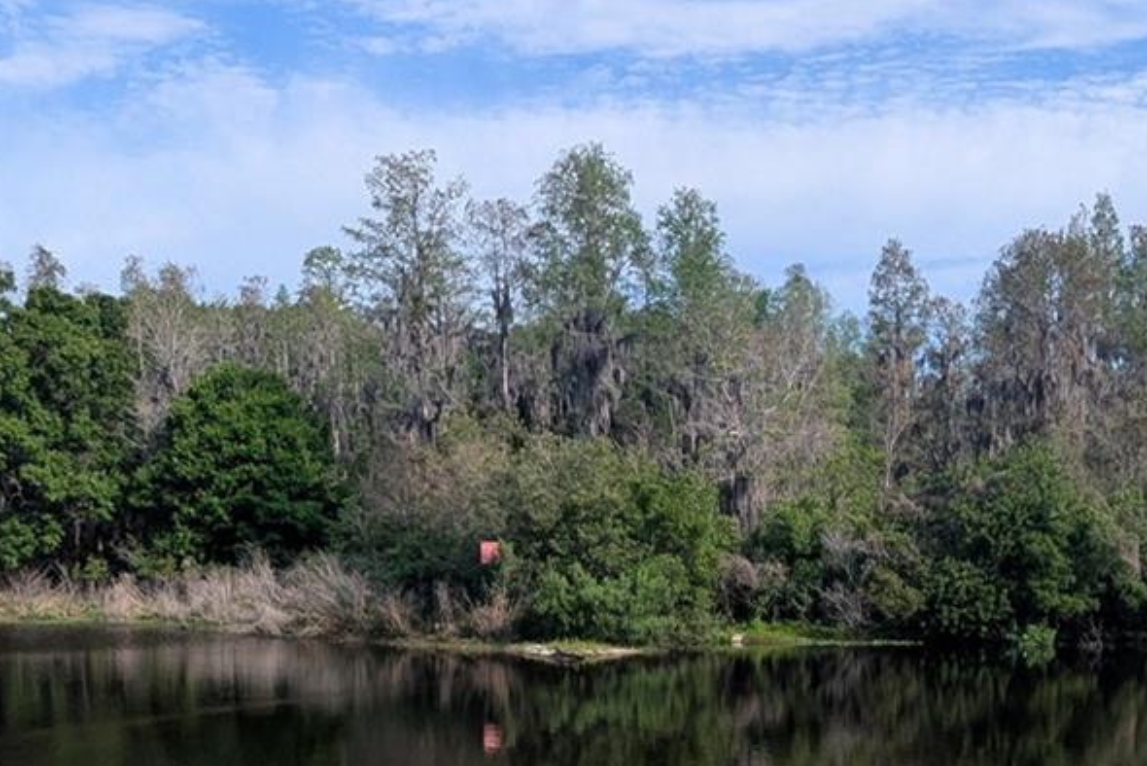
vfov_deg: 28.7
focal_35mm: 45
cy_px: 696
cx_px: 727
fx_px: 1434
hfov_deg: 43.2
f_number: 2.2
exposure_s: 1/1309
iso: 52
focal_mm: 2.35
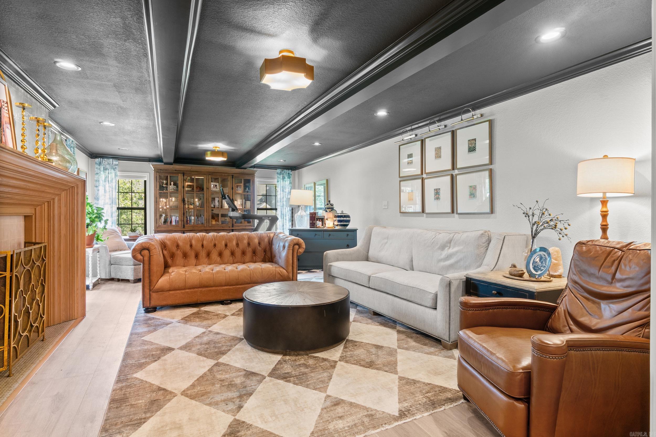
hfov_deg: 90.0
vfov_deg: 67.4
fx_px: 328
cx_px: 328
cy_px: 218
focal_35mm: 18
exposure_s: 1
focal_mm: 12
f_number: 9
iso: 250
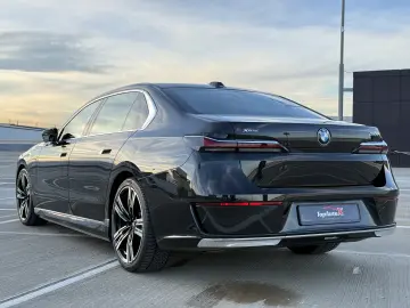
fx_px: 569
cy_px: 154
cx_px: 205
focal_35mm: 48
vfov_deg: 30.3
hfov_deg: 39.7
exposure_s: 1/442
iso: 100
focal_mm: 6.76
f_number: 1.78
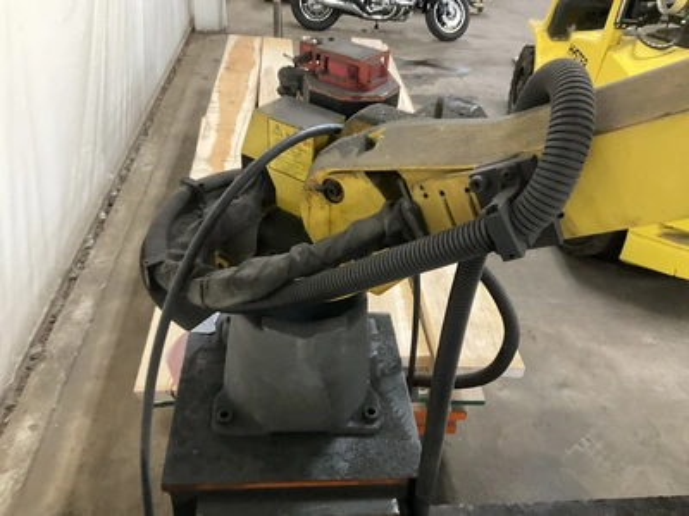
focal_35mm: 29
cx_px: 344
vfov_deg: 48.2
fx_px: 577
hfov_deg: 61.7
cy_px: 258
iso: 320
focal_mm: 3
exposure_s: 1/40
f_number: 1.8
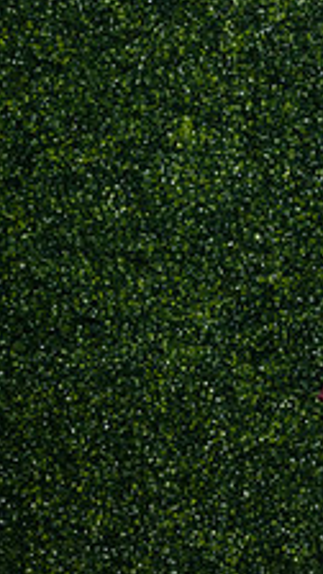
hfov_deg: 10.1
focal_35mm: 111
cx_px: 656
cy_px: 296
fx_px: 1690
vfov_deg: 19.3
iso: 640
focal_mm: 41
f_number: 5
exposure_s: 1/160
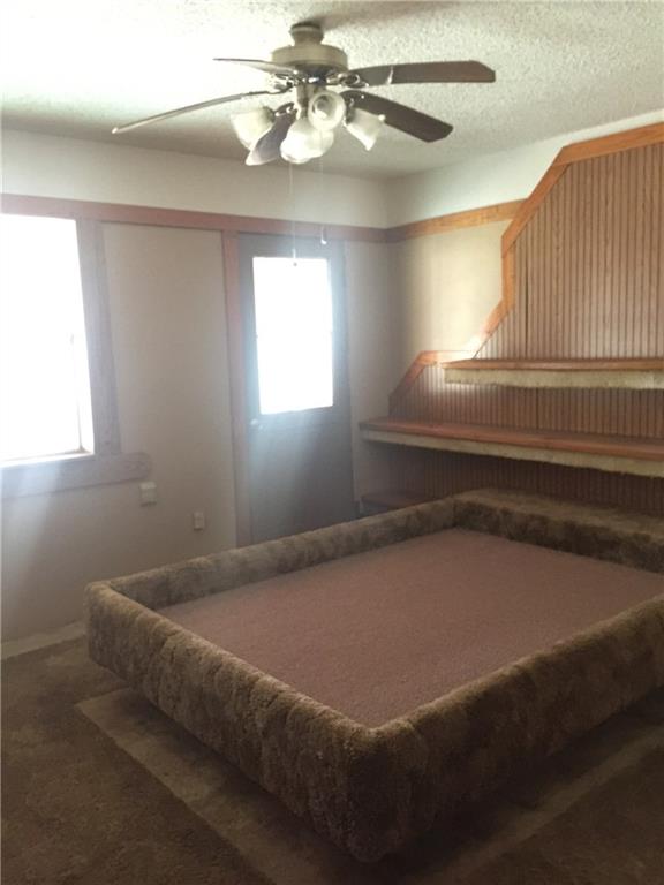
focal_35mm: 29
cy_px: 442
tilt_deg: -7.9
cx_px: 332
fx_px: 742
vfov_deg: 61.7
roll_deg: +1.8
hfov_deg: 48.2
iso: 400
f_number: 2.2
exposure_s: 1/4
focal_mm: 4.15
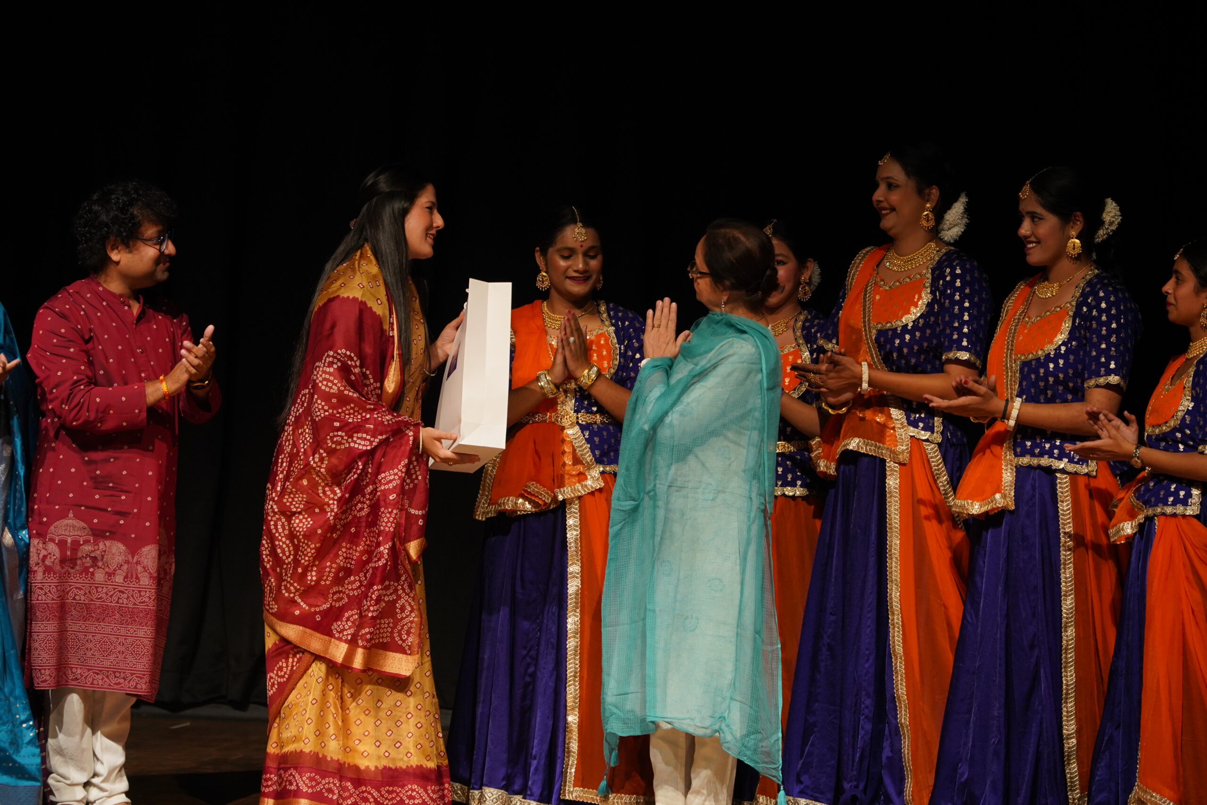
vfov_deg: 7.9
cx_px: 604
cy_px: 402
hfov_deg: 11.8
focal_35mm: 174
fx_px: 5834
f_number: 5.6
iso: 2000
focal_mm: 174
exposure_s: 1/200
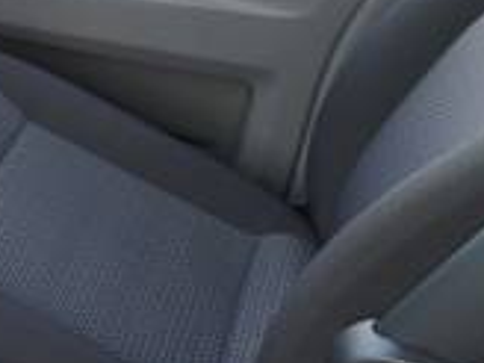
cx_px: -422
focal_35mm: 90
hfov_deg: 17.2
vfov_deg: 15.4
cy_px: -148
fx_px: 1258
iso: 200
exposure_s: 1/60
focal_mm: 16
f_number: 4
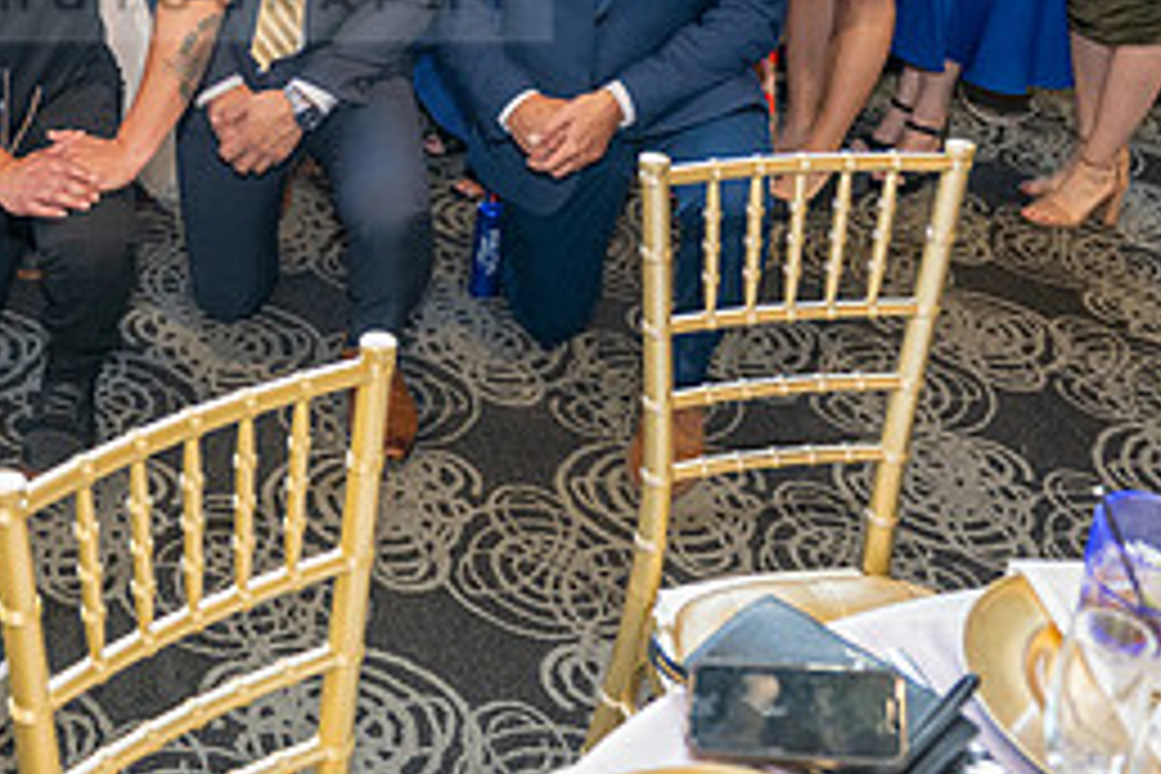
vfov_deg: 20.9
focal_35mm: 61
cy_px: -134
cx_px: 239
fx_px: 1967
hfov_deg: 32.0
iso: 1000
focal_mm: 24
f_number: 2.8
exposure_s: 1/200
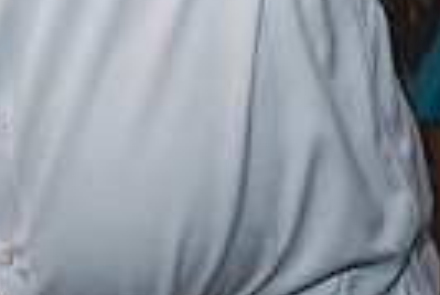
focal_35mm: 118
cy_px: -207
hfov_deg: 16.4
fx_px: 1444
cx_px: -139
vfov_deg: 11.0
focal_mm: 27
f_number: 2.8
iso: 1000
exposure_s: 1/250
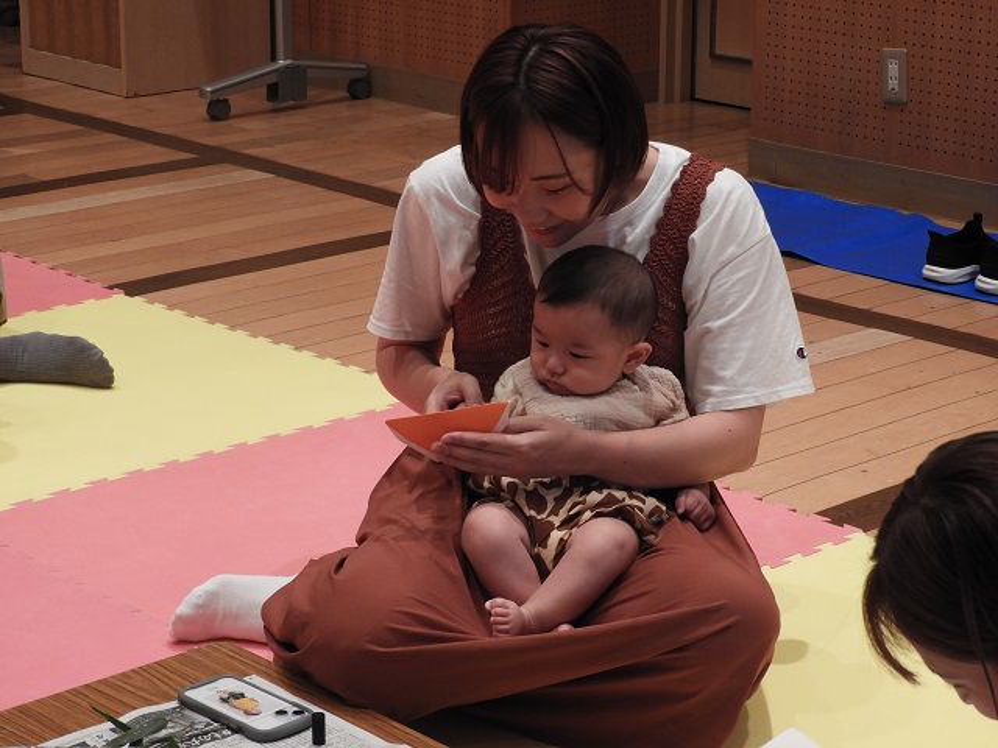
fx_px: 2451
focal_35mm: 85
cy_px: 374
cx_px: 499
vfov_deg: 17.4
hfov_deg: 23.0
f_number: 4.5
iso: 400
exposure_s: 1/50
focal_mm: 15.2
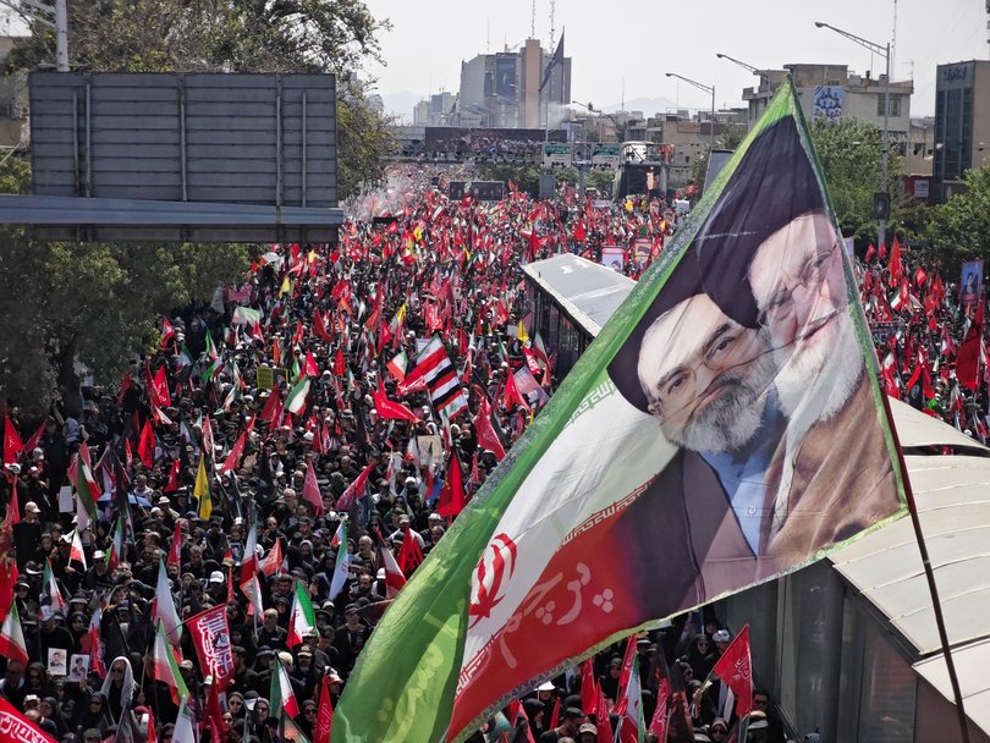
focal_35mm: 75
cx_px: 495
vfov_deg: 19.6
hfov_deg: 26.0
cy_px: 372
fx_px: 2146
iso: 800
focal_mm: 12.28
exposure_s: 1/27742
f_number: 1.8
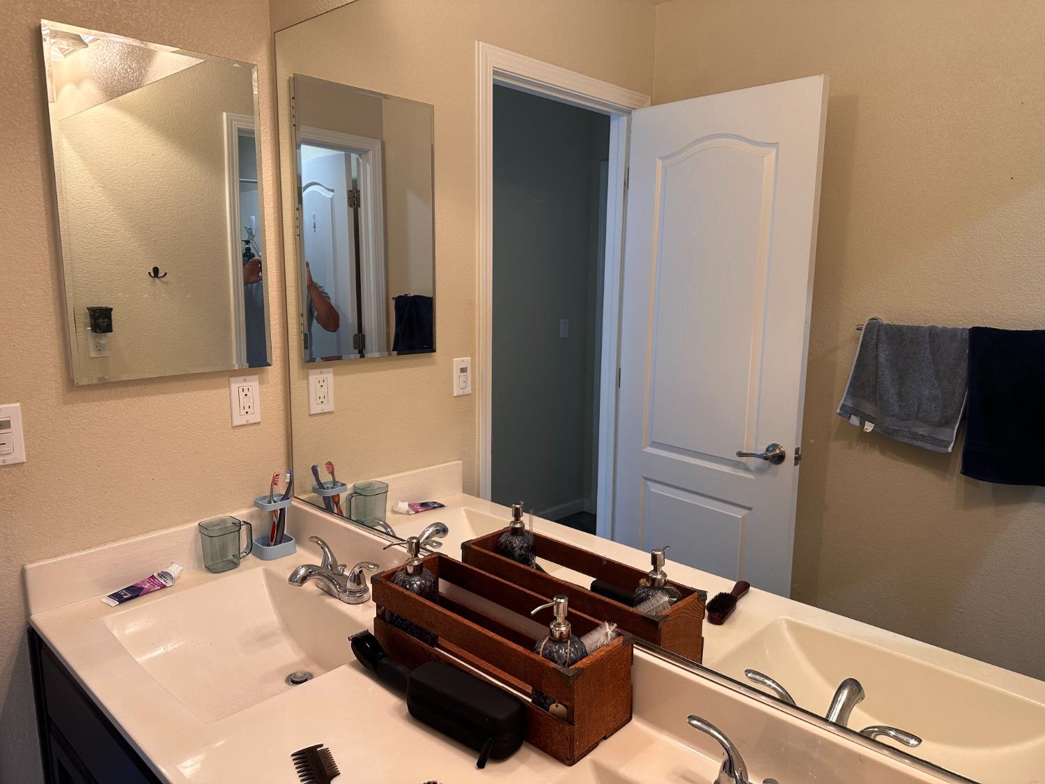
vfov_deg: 56.8
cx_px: 522
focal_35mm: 24
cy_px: 392
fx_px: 725
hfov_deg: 71.6
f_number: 1.78
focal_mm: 6.86
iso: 160
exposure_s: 1/60
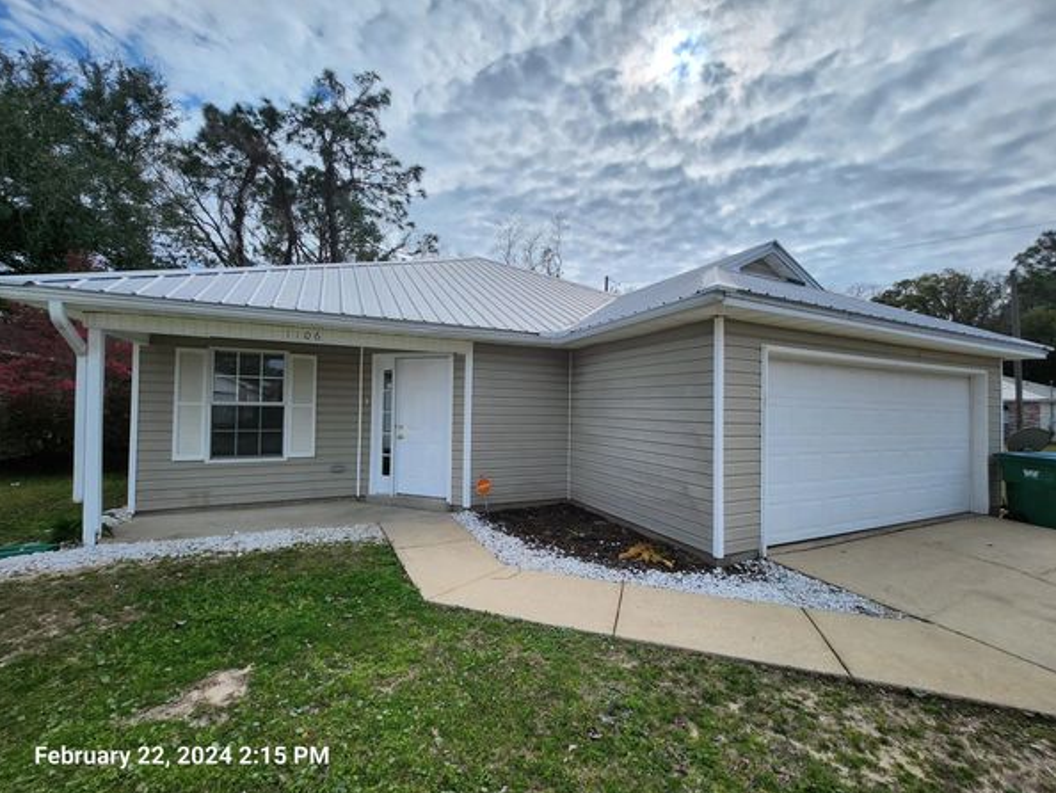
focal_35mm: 14
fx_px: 427
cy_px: 395
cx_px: 551
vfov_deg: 85.7
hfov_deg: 102.0
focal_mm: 1.74
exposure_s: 1/1819
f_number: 2.2
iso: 32
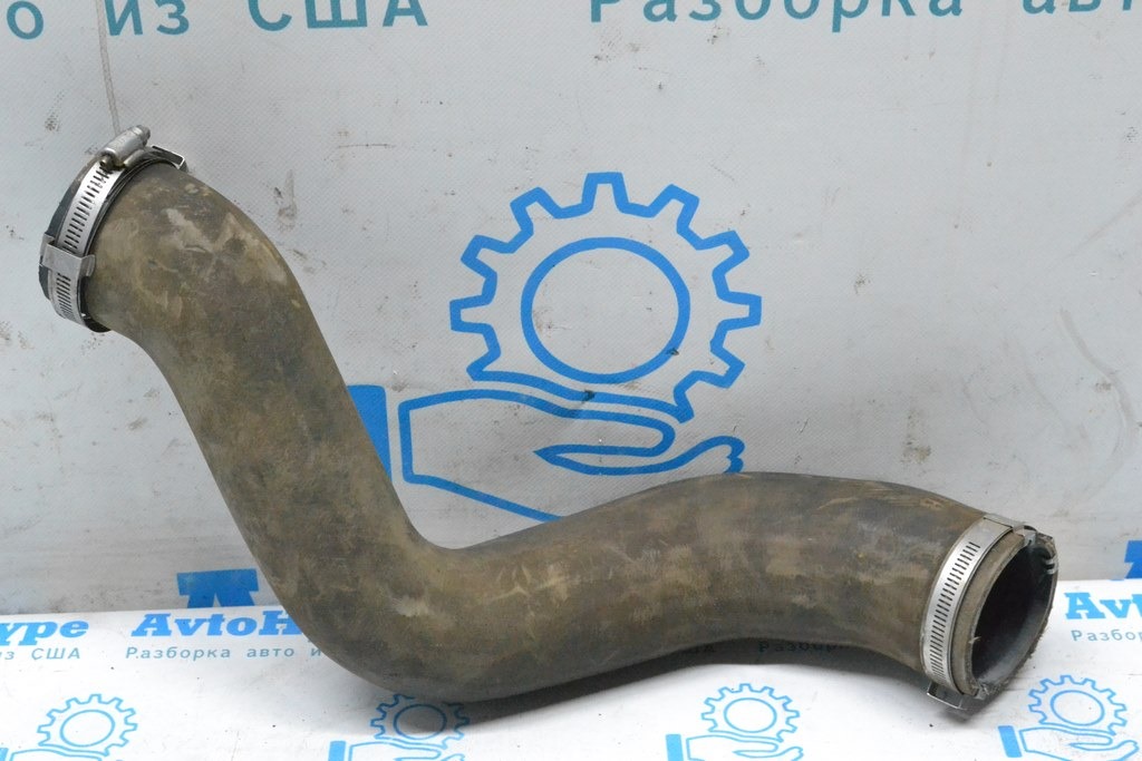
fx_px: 1903
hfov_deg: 33.4
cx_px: 571
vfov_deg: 22.6
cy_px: 380
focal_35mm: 60
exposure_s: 1/160
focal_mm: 40
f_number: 9
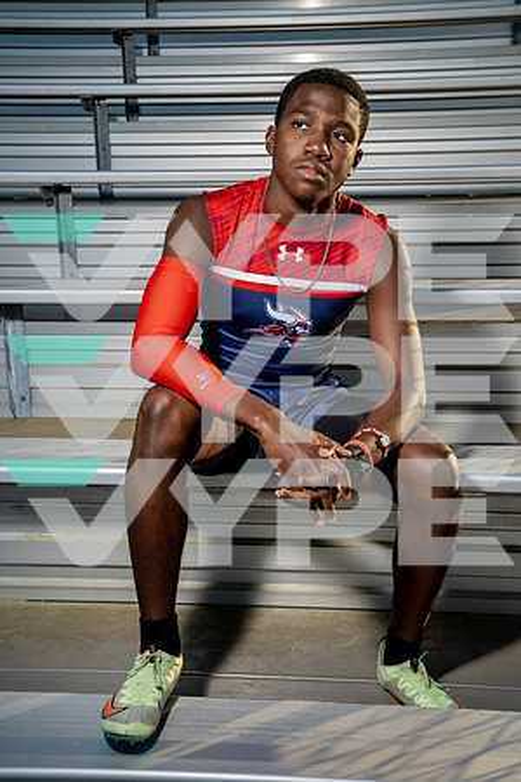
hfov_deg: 31.2
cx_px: 260
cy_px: 391
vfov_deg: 45.4
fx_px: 933
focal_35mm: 43
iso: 100
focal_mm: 43
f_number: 6.3
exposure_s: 1/250
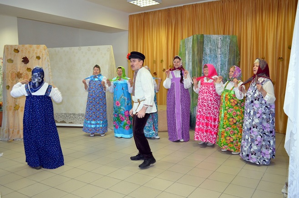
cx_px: 150
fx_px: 248
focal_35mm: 30
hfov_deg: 62.1
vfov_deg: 43.4
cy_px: 99
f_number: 3.8
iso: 1000
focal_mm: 20
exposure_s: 1/60
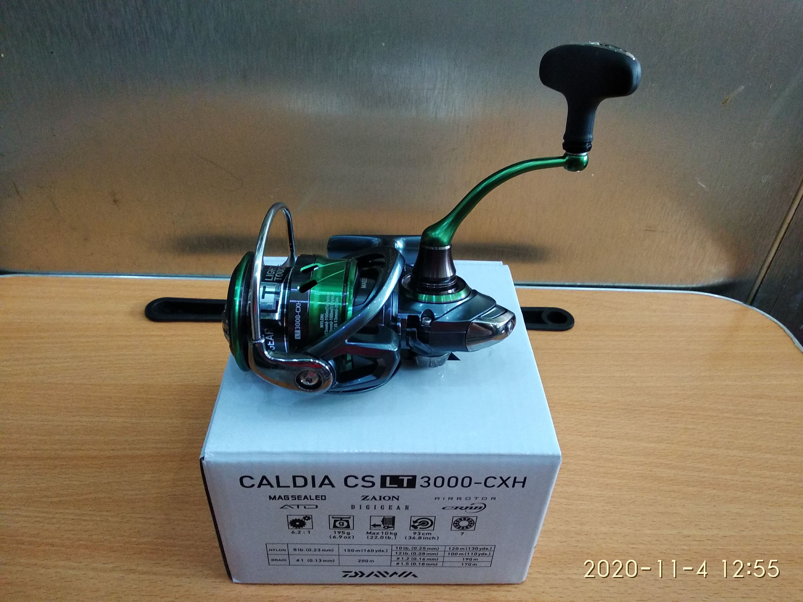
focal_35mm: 26
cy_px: 301
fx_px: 603
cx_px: 402
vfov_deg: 53.1
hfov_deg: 67.3
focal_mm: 3.81
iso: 800
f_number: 2.2
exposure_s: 1/25
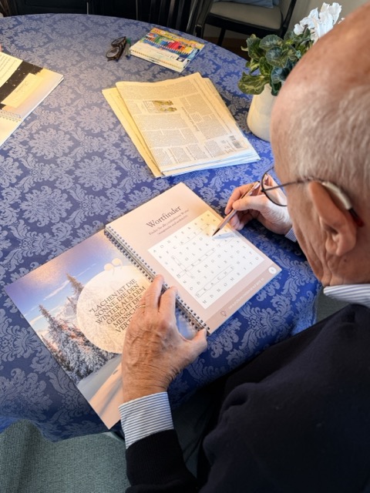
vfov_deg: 71.6
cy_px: 246
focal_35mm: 24
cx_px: 185
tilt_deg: -54.5
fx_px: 342
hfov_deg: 56.8
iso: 80
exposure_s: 1/100
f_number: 1.78
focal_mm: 6.76
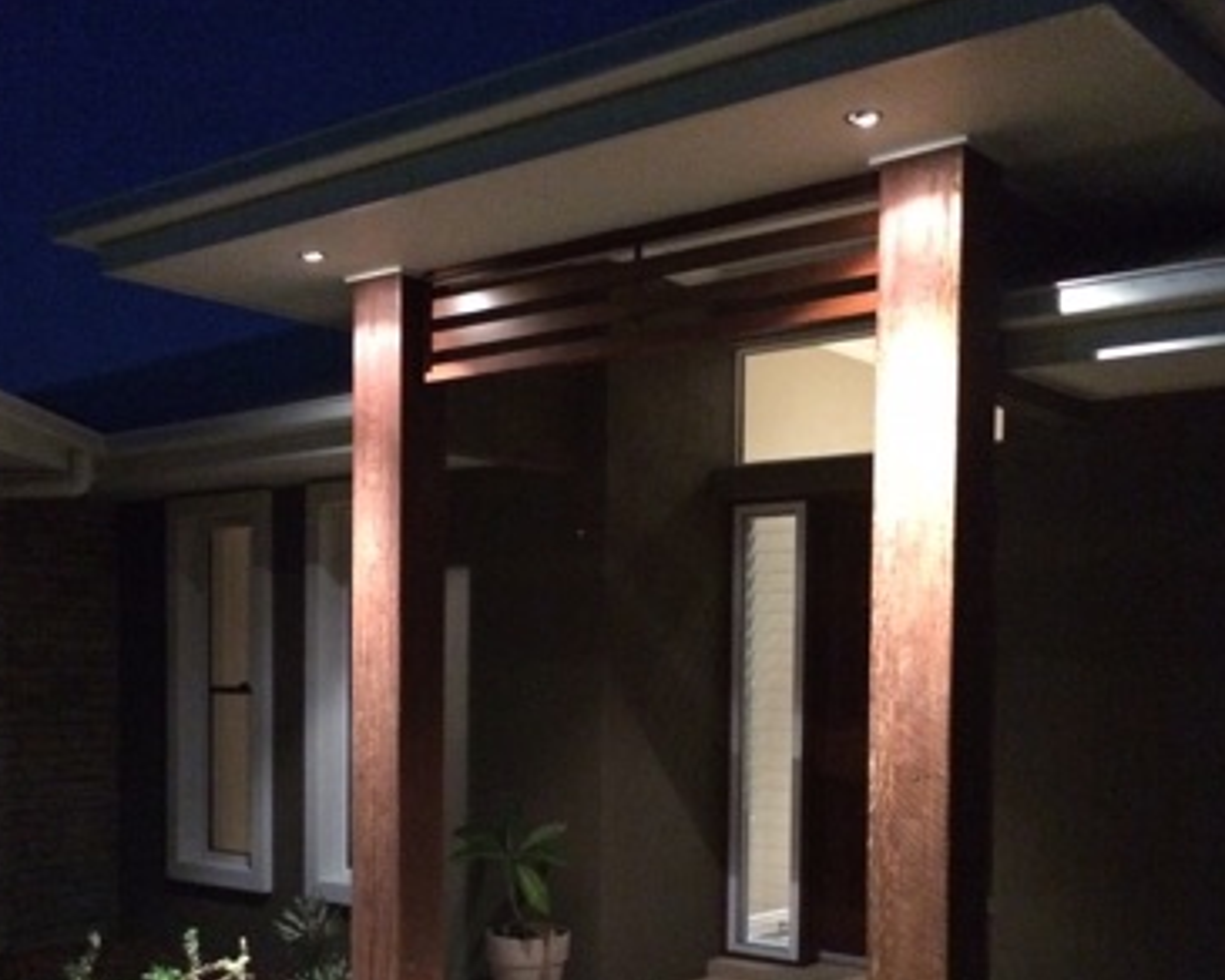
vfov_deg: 47.1
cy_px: 487
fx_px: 1124
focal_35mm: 31
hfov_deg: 57.1
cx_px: 567
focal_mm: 4.15
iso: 1000
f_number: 2.2
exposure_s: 1/15
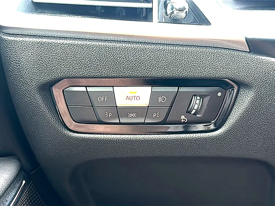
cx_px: 138
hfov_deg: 44.8
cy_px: 103
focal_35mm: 42
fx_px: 334
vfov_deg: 34.3
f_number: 1.78
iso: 160
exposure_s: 1/80
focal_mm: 6.86
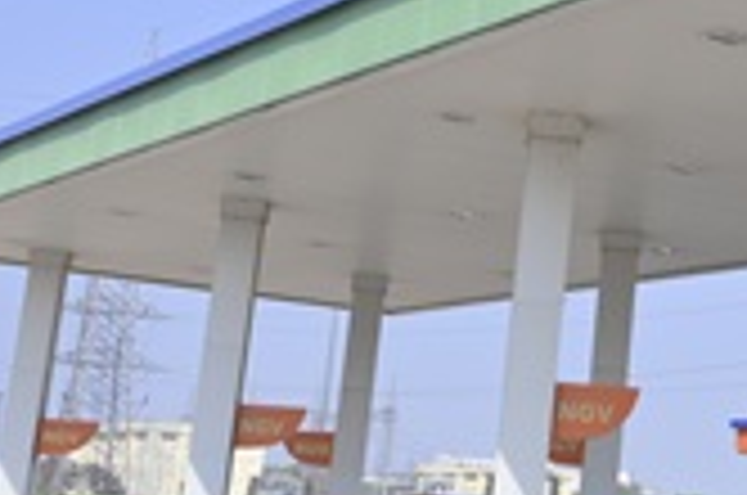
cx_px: 1044
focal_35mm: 87
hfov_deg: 20.7
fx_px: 1802
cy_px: 137
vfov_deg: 15.6
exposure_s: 1/200
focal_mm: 24
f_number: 9
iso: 100
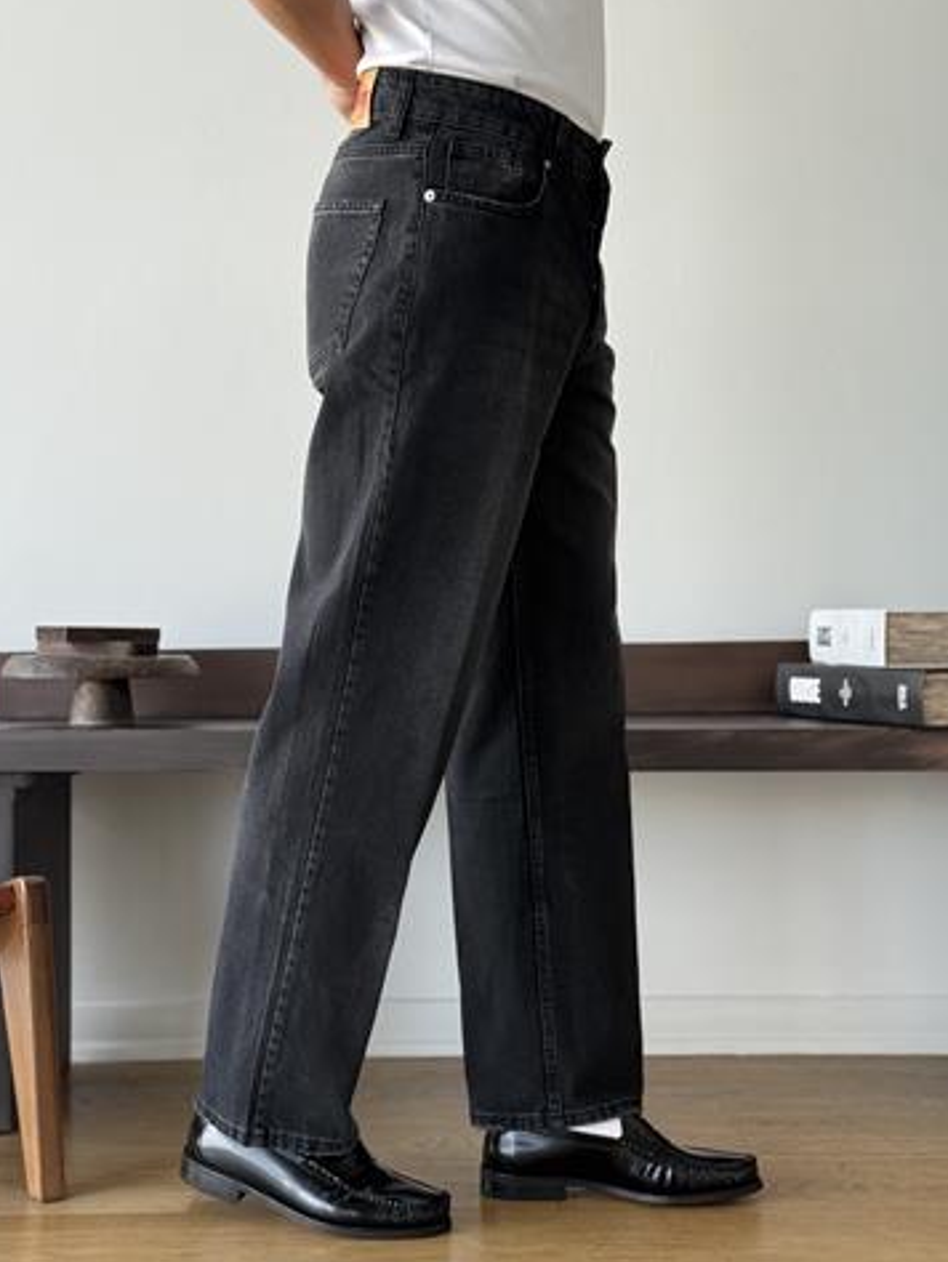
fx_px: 1970
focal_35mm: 54
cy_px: 654
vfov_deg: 35.5
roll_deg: +0.2
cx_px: 458
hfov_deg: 27.1
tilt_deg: -0.8
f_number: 1.78
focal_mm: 6.76
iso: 64
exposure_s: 1/241
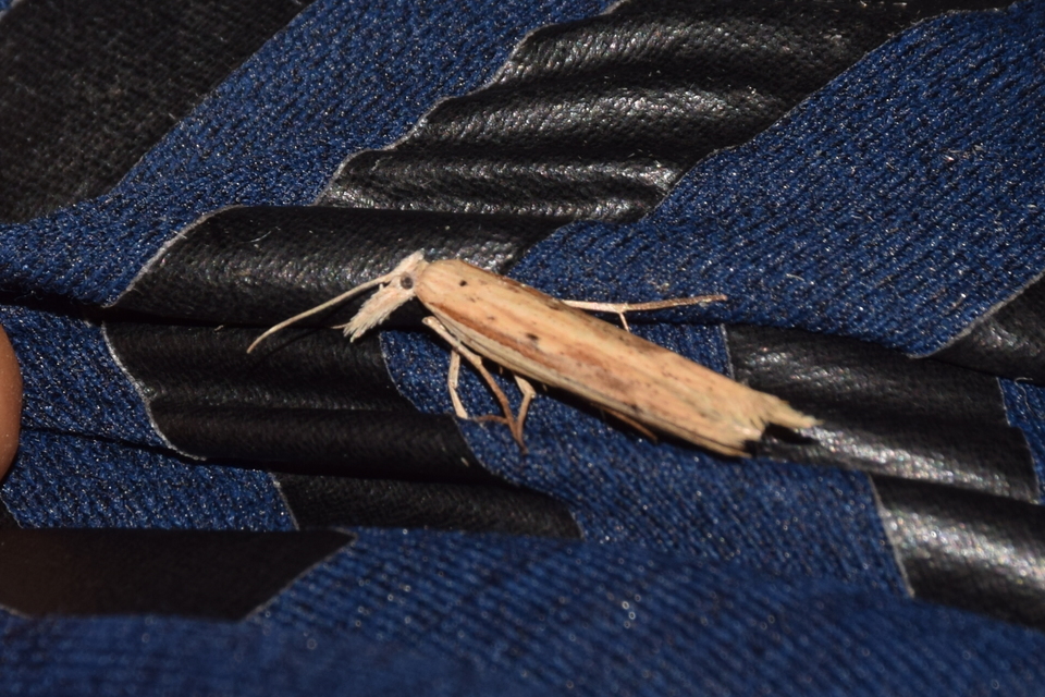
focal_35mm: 174
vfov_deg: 7.9
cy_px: 348
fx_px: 5050
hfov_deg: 11.8
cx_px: 522
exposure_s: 1/200
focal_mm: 116
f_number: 14
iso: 100
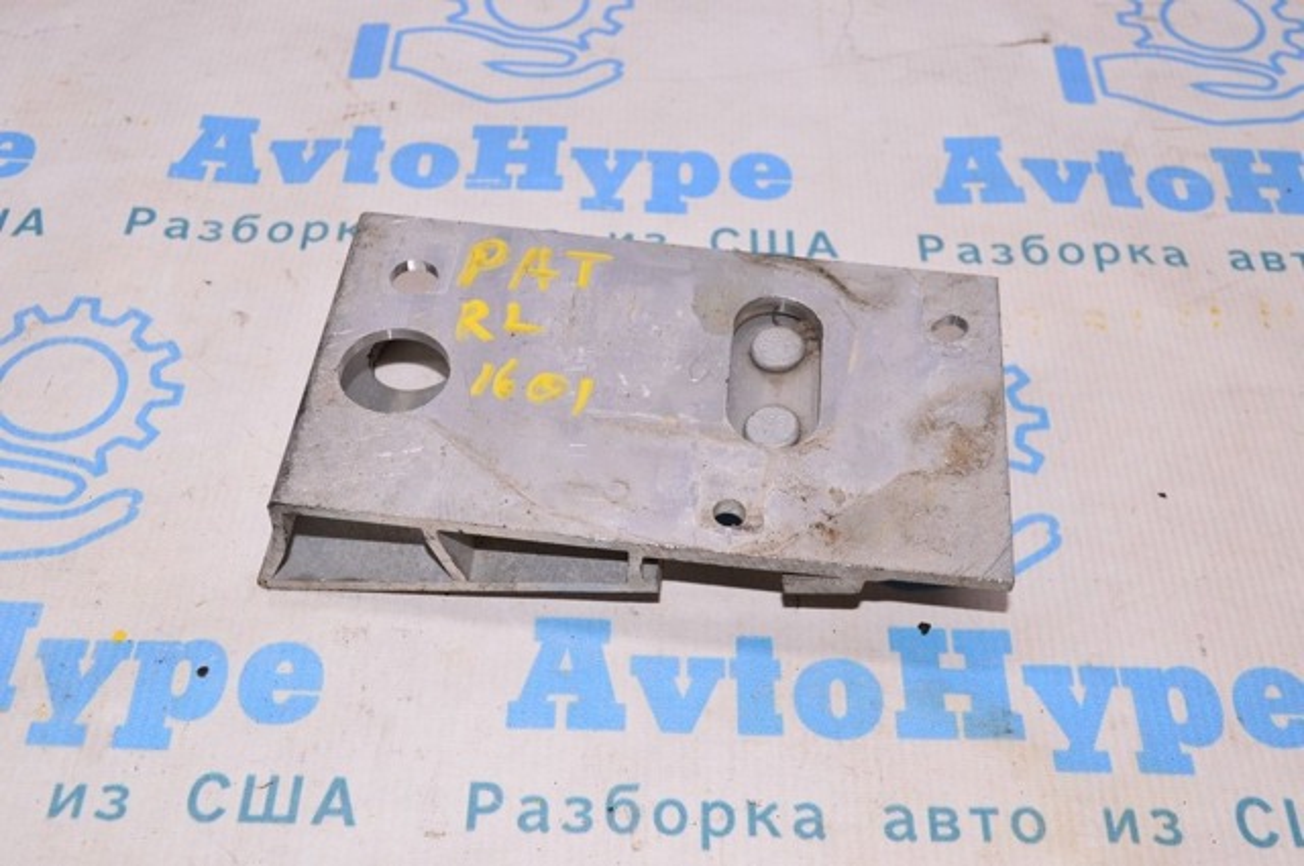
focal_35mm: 44
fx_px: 1574
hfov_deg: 45.0
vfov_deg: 30.8
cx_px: 652
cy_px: 433
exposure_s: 1/200
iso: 1600
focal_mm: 29
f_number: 8
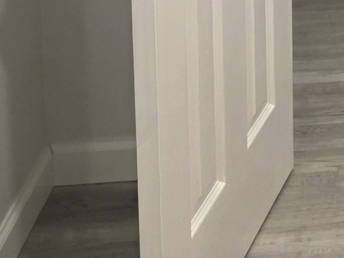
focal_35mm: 116
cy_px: -358
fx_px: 1153
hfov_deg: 15.4
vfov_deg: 10.9
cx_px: 548
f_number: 1.7
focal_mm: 6.3
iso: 400
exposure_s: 1/120
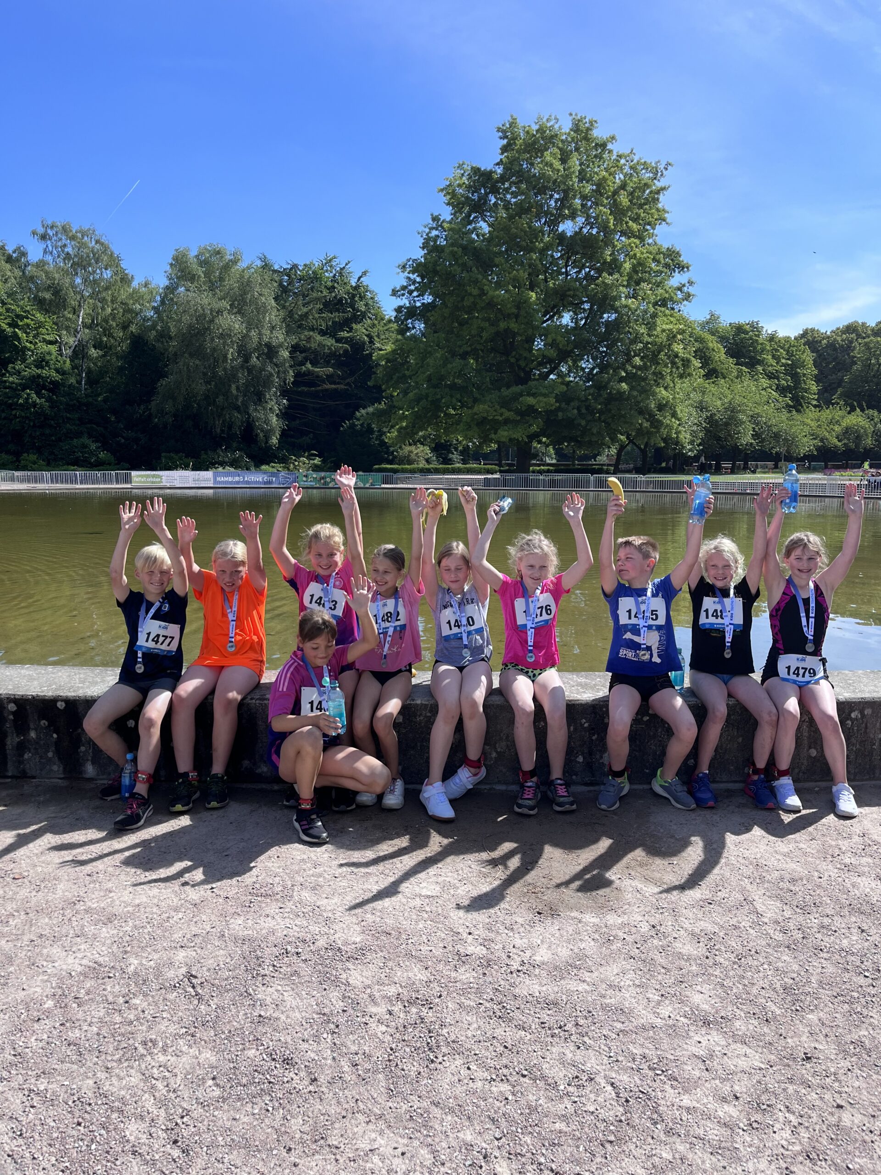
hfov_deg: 53.1
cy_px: 588
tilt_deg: -8.2
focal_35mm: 26
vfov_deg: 67.3
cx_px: 440
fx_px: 882
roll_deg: -0.4
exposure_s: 1/2101
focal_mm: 5.1
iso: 50
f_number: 1.6
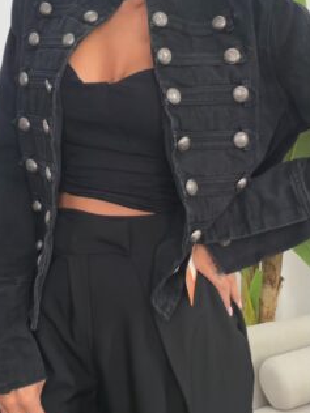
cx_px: 116
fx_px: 454
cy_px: 171
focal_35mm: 38
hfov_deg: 37.5
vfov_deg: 48.8
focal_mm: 2.71
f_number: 1.9
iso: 80
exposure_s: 1/110
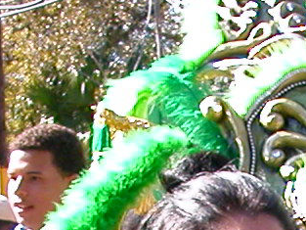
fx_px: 1671
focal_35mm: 189
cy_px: 503
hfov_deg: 10.2
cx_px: 419
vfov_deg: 7.5
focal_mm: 5.6
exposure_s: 1/347
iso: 100
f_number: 2.7
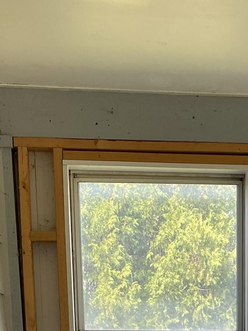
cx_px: 231
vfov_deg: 18.8
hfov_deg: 16.4
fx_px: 850
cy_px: 525
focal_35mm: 89
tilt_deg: -11.7
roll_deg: +1.2
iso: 50
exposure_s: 1/122
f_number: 1.8
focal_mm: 4.25
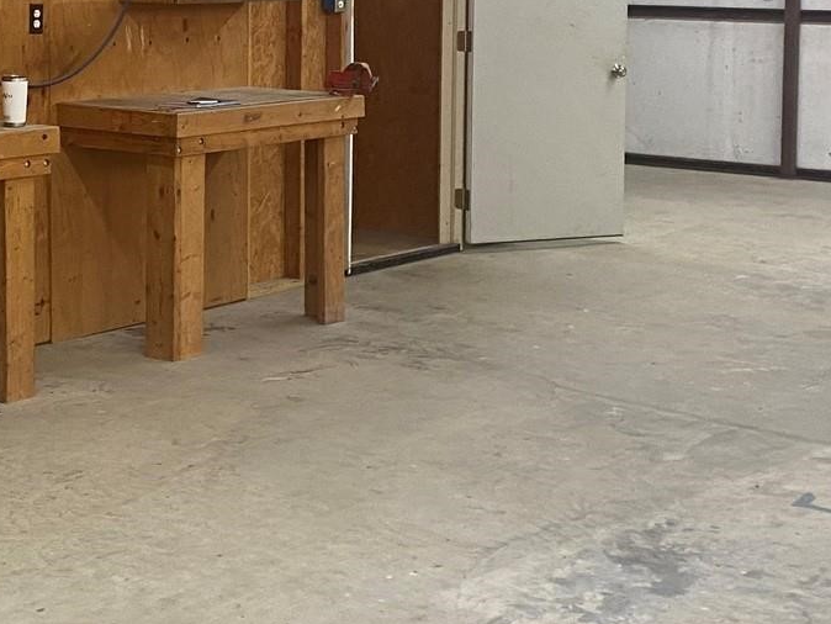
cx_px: 162
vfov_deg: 18.4
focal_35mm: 79
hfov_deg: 24.3
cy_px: 85
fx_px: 1897
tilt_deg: -4.1
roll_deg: -0.4
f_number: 1.8
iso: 100
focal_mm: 4.25
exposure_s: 1/60
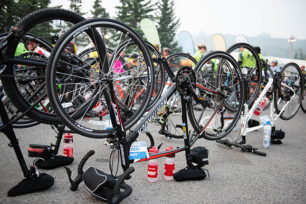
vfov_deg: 31.9
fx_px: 357
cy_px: 102
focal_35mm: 42
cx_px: 153
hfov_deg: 46.4
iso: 640
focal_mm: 42
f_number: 2.8
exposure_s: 1/160
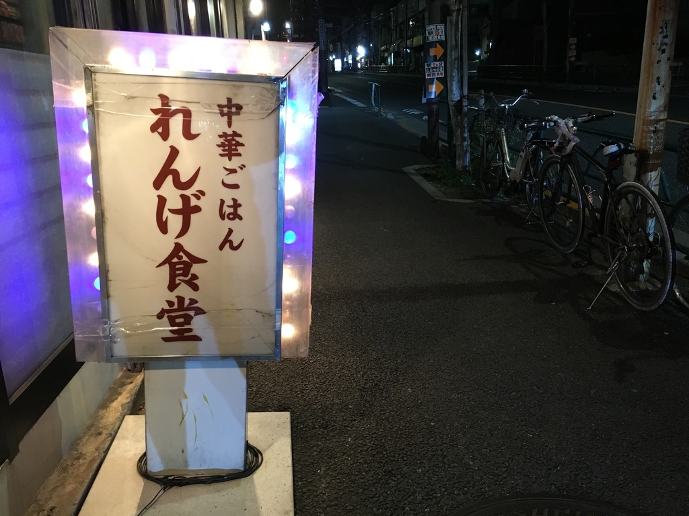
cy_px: 258
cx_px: 344
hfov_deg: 61.7
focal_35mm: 29
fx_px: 577
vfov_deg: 48.2
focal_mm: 4.15
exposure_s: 1/17
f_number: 2.2
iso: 200
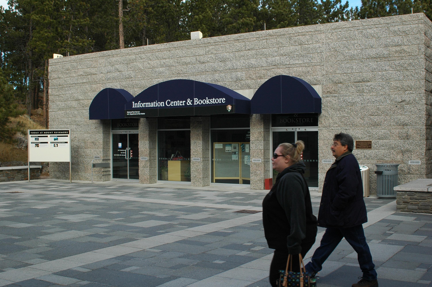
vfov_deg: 31.8
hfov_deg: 46.4
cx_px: 216
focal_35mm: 42
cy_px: 144
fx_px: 504
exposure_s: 1/125
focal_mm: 28
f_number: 9
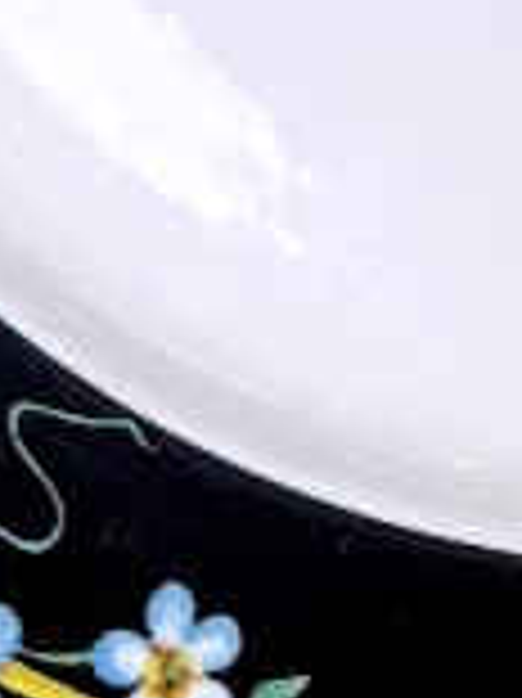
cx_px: 680
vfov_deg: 9.4
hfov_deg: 7.9
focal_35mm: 186
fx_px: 3745
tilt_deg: -65.8
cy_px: -995
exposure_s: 1/121
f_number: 1.78
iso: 64
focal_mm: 6.76
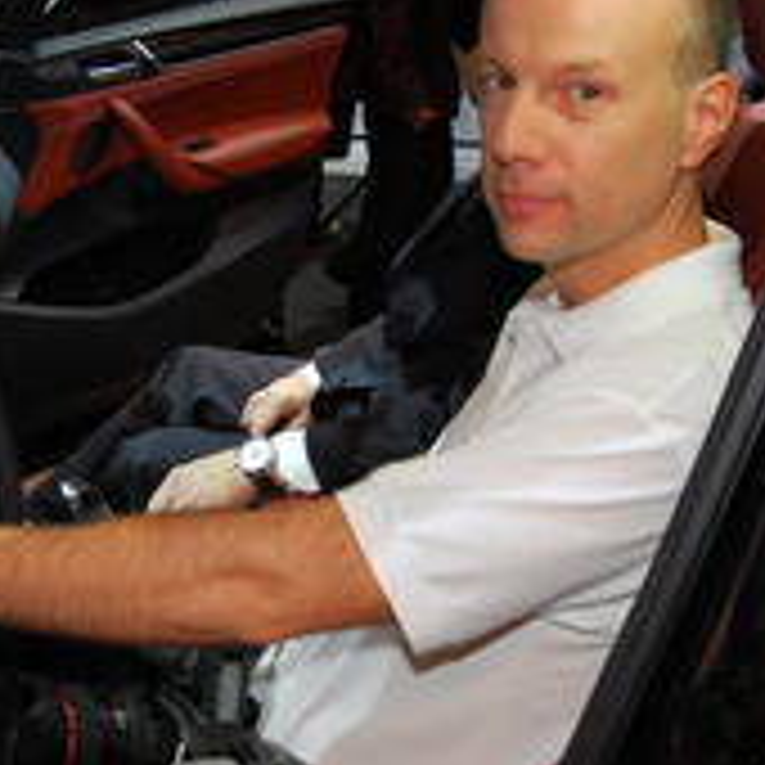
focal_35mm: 72
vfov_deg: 24.0
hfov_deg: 23.8
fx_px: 1800
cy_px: 400
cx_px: 234
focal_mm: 24
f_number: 4
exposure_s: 1/60
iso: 200
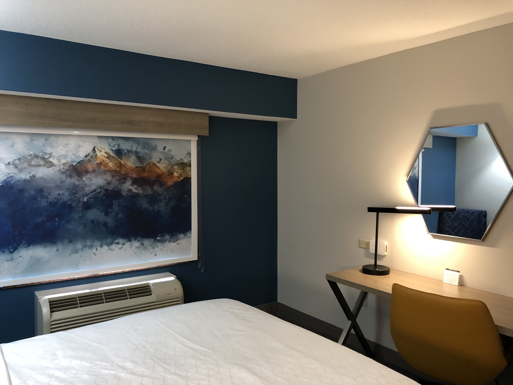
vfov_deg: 49.7
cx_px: 256
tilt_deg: -2.9
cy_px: 192
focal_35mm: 28
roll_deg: +1.0
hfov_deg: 63.4
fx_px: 415
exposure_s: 1/15
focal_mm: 4
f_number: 1.8
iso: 80
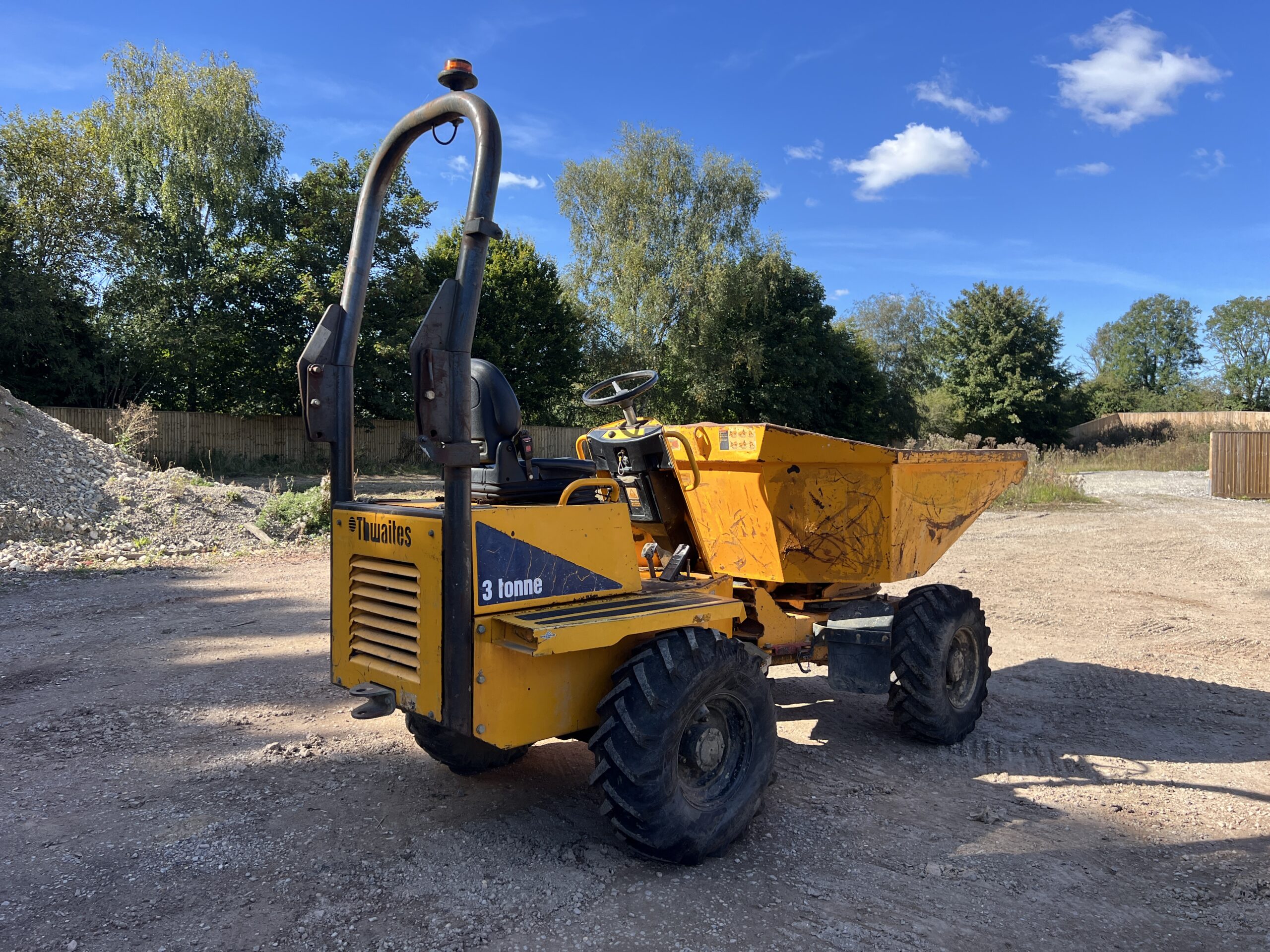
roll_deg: +0.0
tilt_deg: -1.4
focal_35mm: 26
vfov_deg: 53.1
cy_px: 476
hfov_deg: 67.3
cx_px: 635
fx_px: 954
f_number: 1.5
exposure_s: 1/1698
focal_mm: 5.7
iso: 50
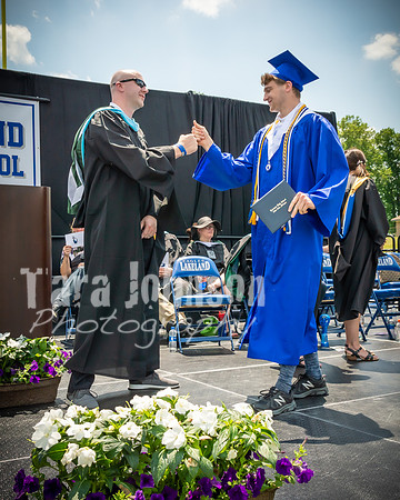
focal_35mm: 42
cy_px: 250
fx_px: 626
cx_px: 213
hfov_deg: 35.4
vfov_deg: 43.6
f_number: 7.1
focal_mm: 20
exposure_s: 1/800
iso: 200
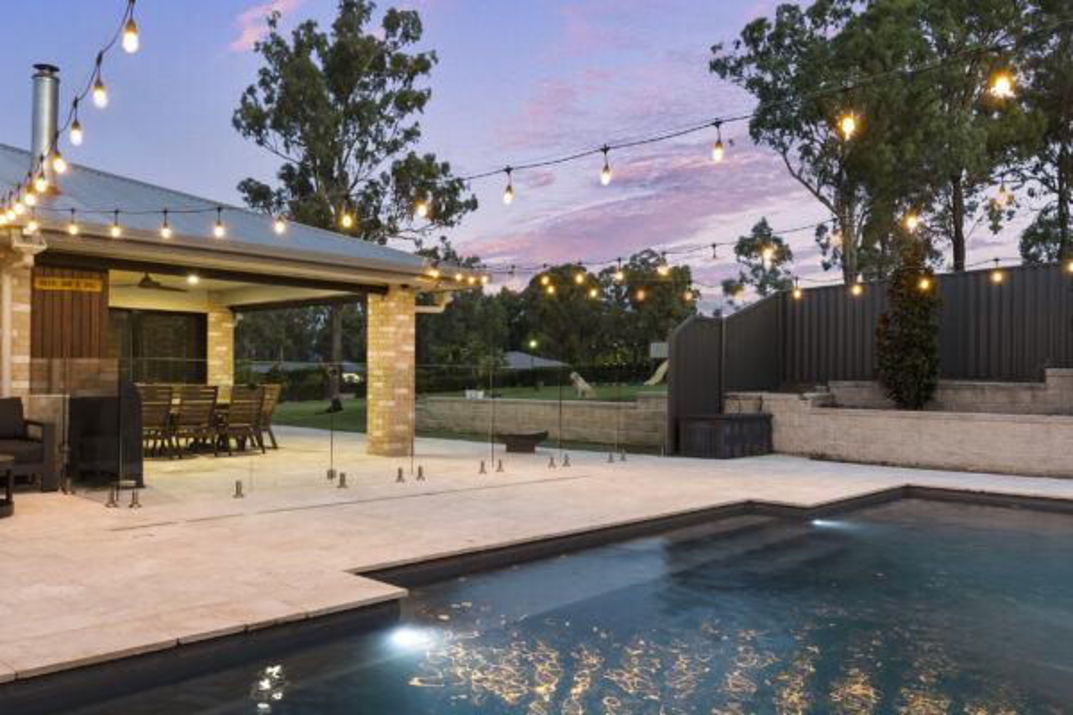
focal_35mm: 29
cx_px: 501
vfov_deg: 44.9
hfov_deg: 63.6
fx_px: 864
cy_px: 382
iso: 800
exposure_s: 2.5
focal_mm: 17
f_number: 7.1
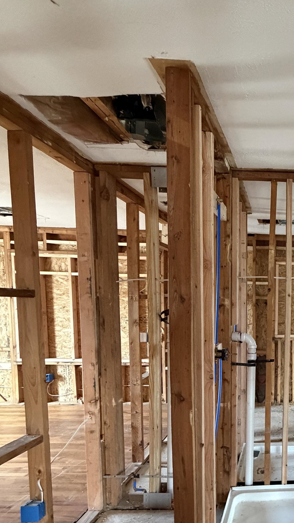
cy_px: 335
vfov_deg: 74.7
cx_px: 303
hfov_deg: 40.8
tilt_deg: -6.5
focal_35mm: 24
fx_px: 332
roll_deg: -1.6
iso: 640
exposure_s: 1/60
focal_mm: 2.22
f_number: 2.2
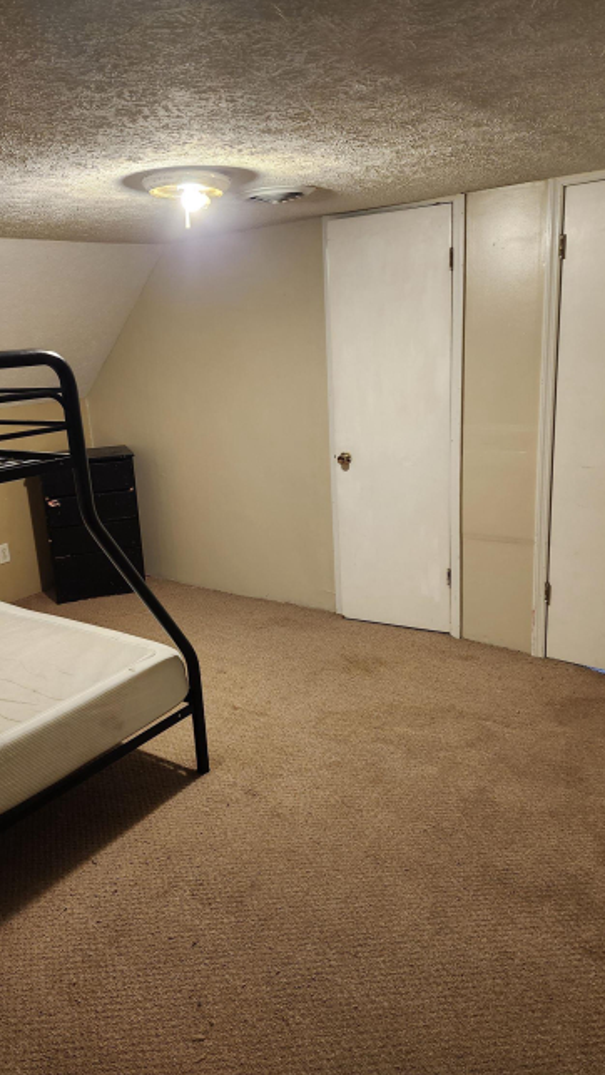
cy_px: 541
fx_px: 741
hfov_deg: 44.3
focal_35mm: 26
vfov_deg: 71.9
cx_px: 271
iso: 500
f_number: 1.8
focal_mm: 5.54
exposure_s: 1/40
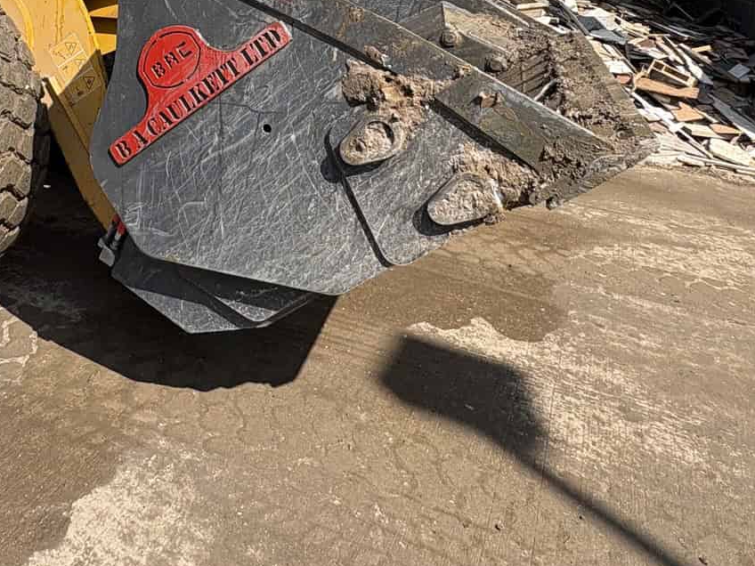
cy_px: -22
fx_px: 720
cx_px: 229
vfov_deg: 37.5
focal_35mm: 33
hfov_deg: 53.8
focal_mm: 2.2
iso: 40
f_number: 2.2
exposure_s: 1/932
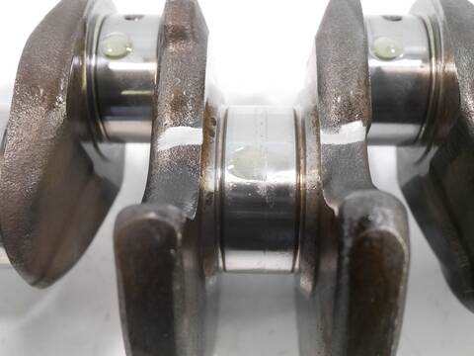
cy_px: 178
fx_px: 520
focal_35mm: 38
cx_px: 237
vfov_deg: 37.7
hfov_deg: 49.0
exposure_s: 1/60
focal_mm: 19
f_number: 4.3
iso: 2500
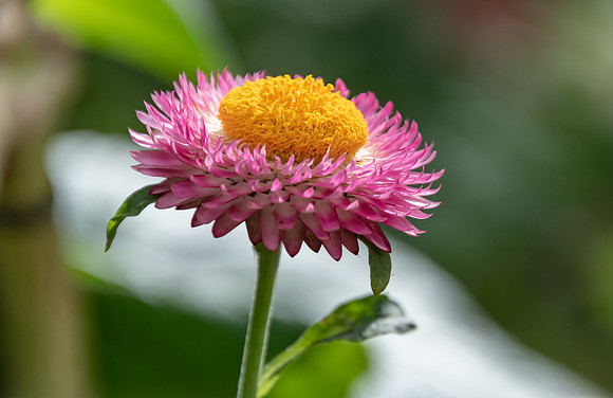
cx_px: 337
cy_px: 173
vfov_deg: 2.0
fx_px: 11237
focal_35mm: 666
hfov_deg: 3.1
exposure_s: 1/1000
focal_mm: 400
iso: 400
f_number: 6.3
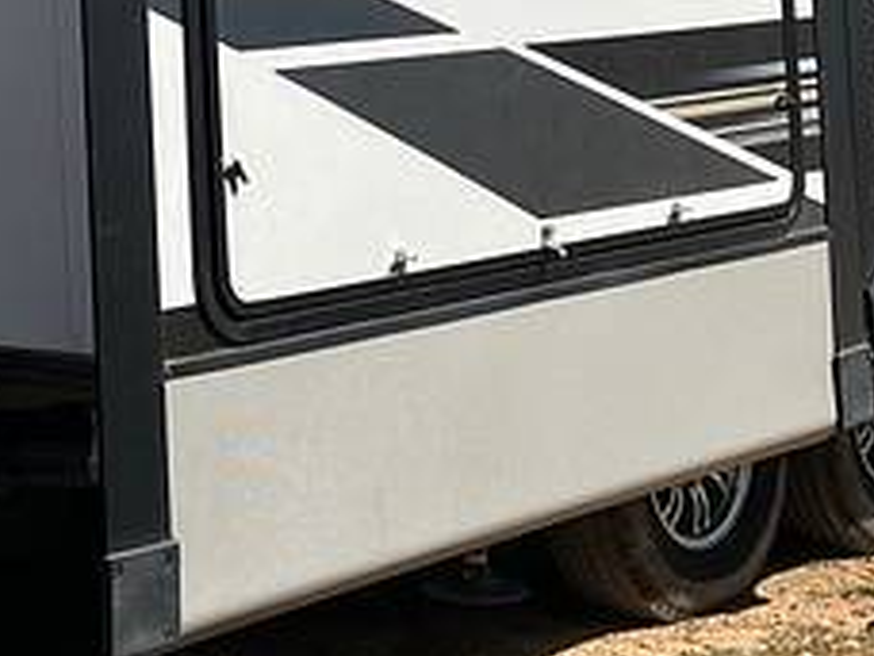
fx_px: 2878
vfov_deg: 12.5
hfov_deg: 17.1
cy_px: -223
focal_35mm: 114
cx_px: 169
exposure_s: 1/8000
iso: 50
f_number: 1.5
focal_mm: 5.7
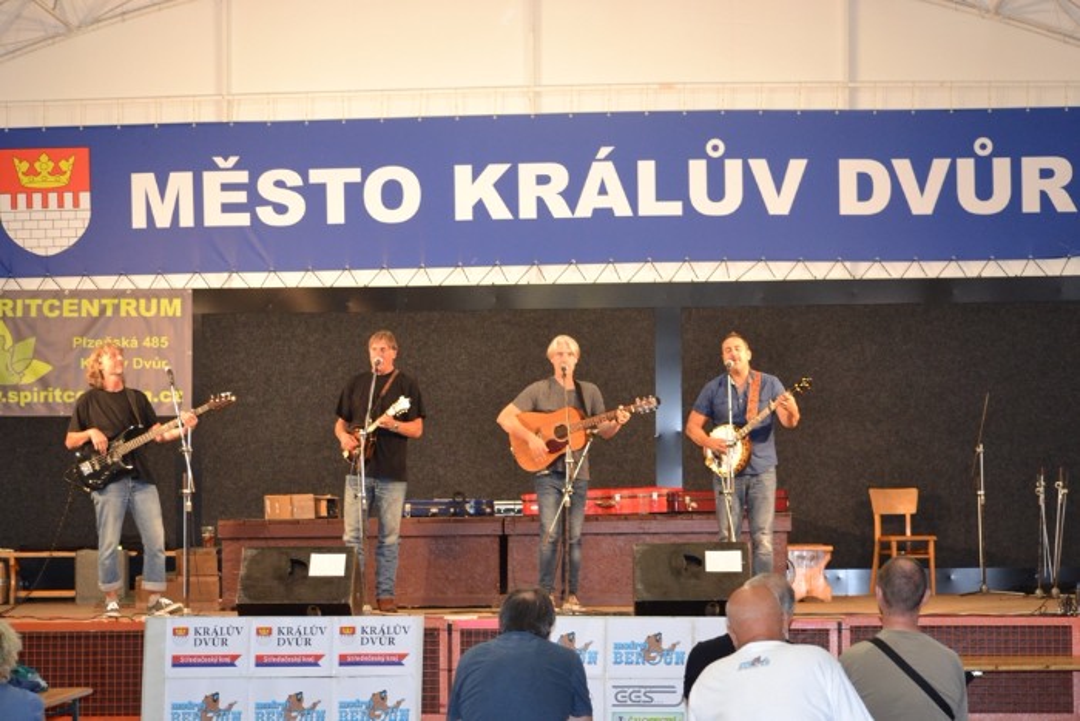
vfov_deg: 14.0
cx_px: 540
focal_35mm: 98
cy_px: 360
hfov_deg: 20.9
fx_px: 2925
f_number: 4.5
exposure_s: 1/60
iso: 1800
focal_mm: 65
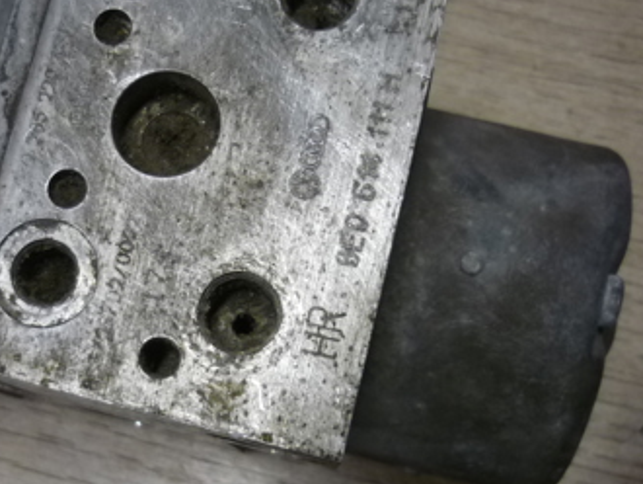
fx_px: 1190
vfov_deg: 22.9
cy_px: 207
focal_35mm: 64
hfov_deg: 30.0
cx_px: 205
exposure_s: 1/30
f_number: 2.8
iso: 200
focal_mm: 5.5
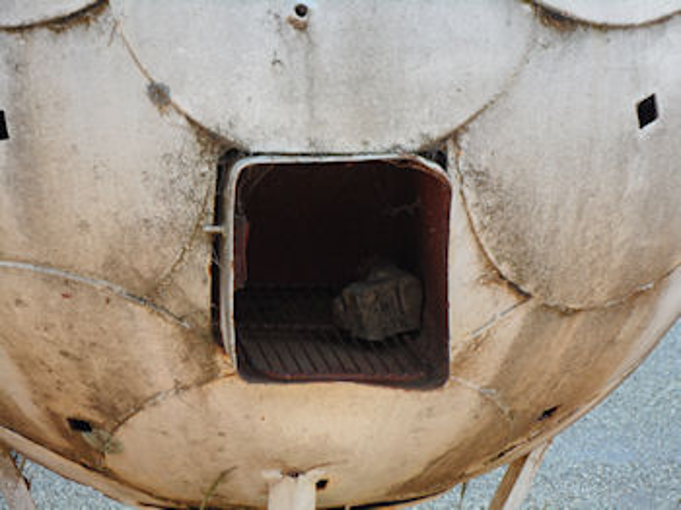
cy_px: 255
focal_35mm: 135
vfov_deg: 11.0
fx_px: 2654
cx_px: 340
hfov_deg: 14.6
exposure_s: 1/180
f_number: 5.9
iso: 80
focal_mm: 24.5
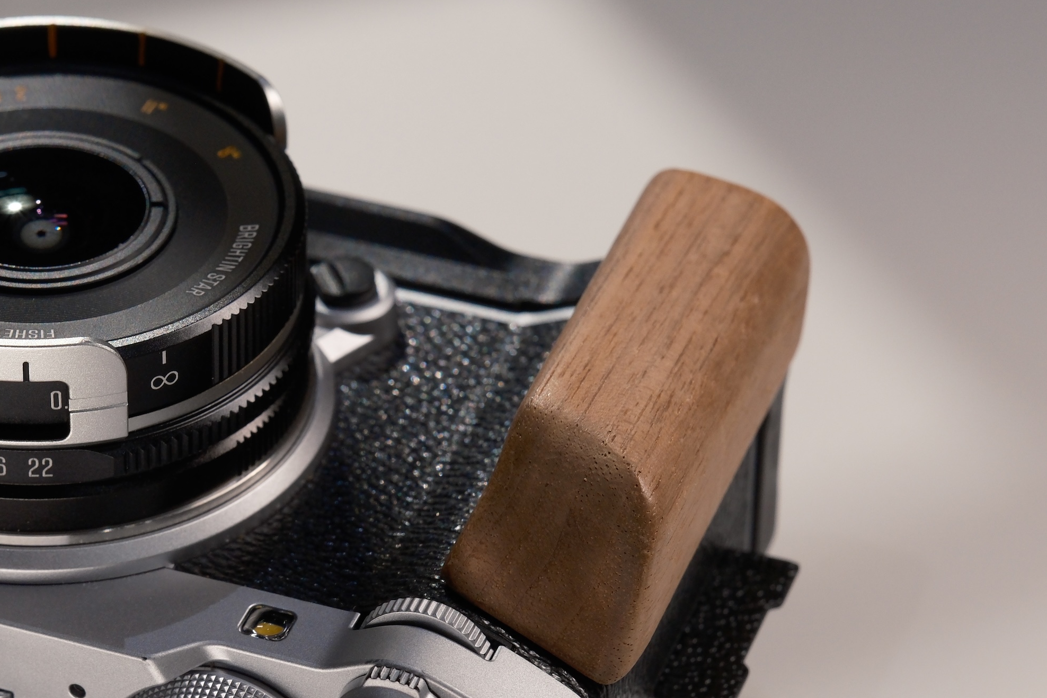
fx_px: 4945
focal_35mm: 170
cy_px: 456
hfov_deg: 12.0
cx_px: 70
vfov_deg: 8.1
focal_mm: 56
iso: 640
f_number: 5.6
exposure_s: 1/85
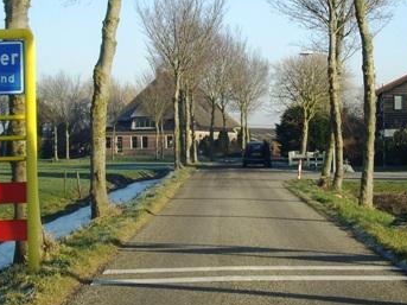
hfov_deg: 27.3
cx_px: 250
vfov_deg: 20.6
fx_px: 834
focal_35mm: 71
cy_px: 103
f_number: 2.8
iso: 64
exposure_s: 1/320
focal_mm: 7.9
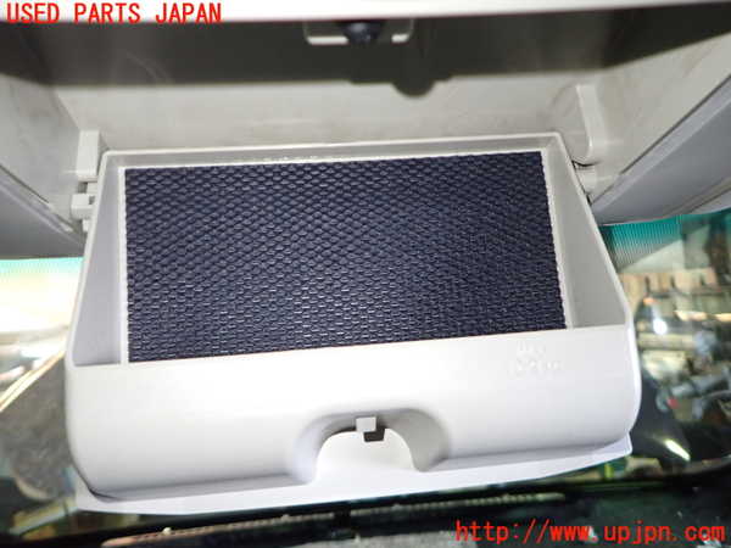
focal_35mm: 25
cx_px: 366
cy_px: 274
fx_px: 528
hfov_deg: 69.4
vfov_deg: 54.9
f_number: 2
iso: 400
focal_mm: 4.5
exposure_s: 1/30
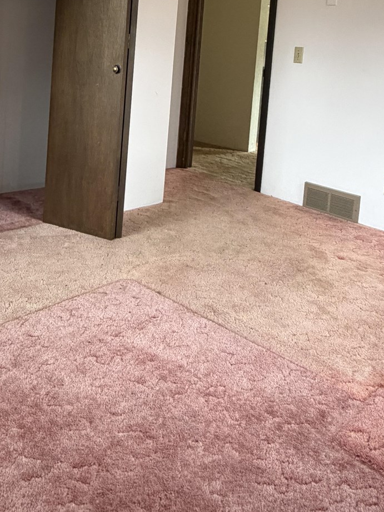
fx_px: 518
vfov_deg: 49.1
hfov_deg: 40.6
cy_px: 90
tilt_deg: -4.2
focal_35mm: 35
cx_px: 160
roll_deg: -3.6
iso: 320
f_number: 2.2
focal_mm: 2.22
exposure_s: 1/112
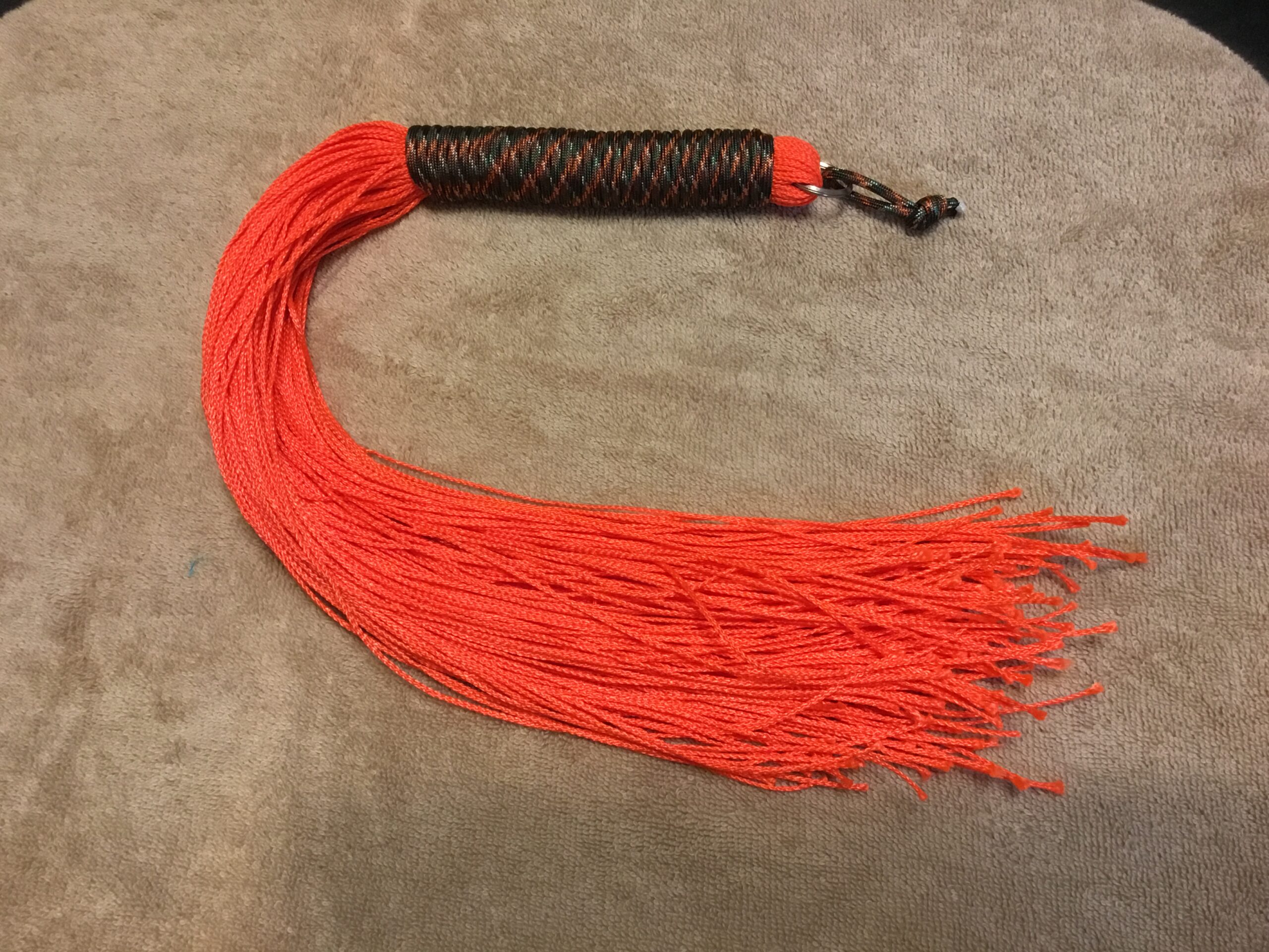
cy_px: 476
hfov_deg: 58.4
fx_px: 1136
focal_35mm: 31
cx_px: 634
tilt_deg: -68.1
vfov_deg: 45.4
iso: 125
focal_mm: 3.3
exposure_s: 1/30
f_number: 2.4
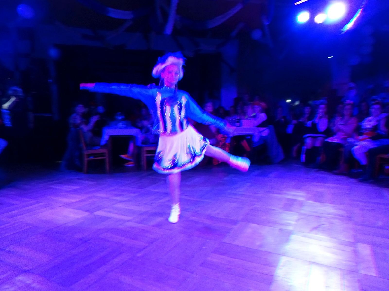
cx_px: 194
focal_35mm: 24
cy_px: 146
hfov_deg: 71.6
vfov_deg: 56.8
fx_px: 270
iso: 400
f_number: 3.5
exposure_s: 1/30
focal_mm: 4.1
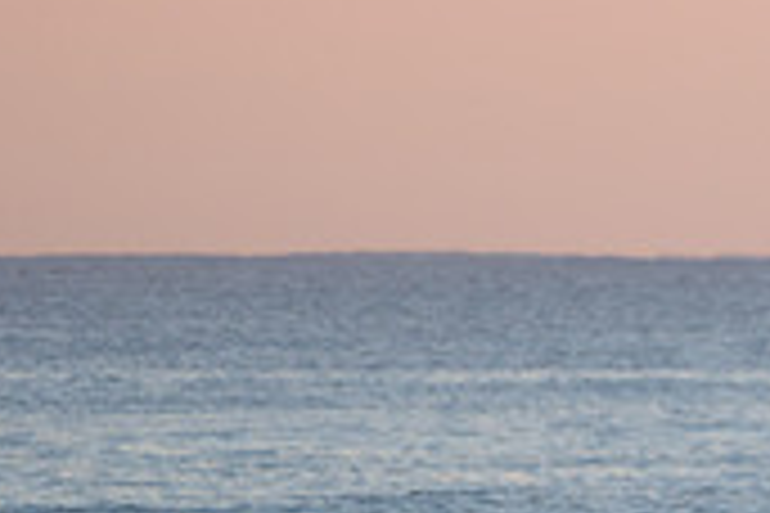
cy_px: 745
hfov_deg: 2.2
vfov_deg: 1.4
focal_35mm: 951
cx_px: 1270
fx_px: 20339
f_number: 5.6
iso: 320
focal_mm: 280
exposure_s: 1/400
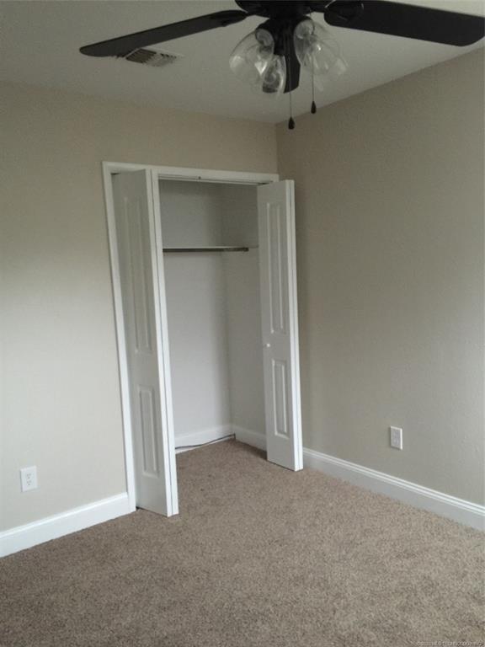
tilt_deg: -5.4
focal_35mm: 29
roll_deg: +2.7
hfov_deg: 48.2
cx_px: 242
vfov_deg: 61.7
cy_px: 324
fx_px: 542
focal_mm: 4.15
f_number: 2.2
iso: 80
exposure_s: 1/4
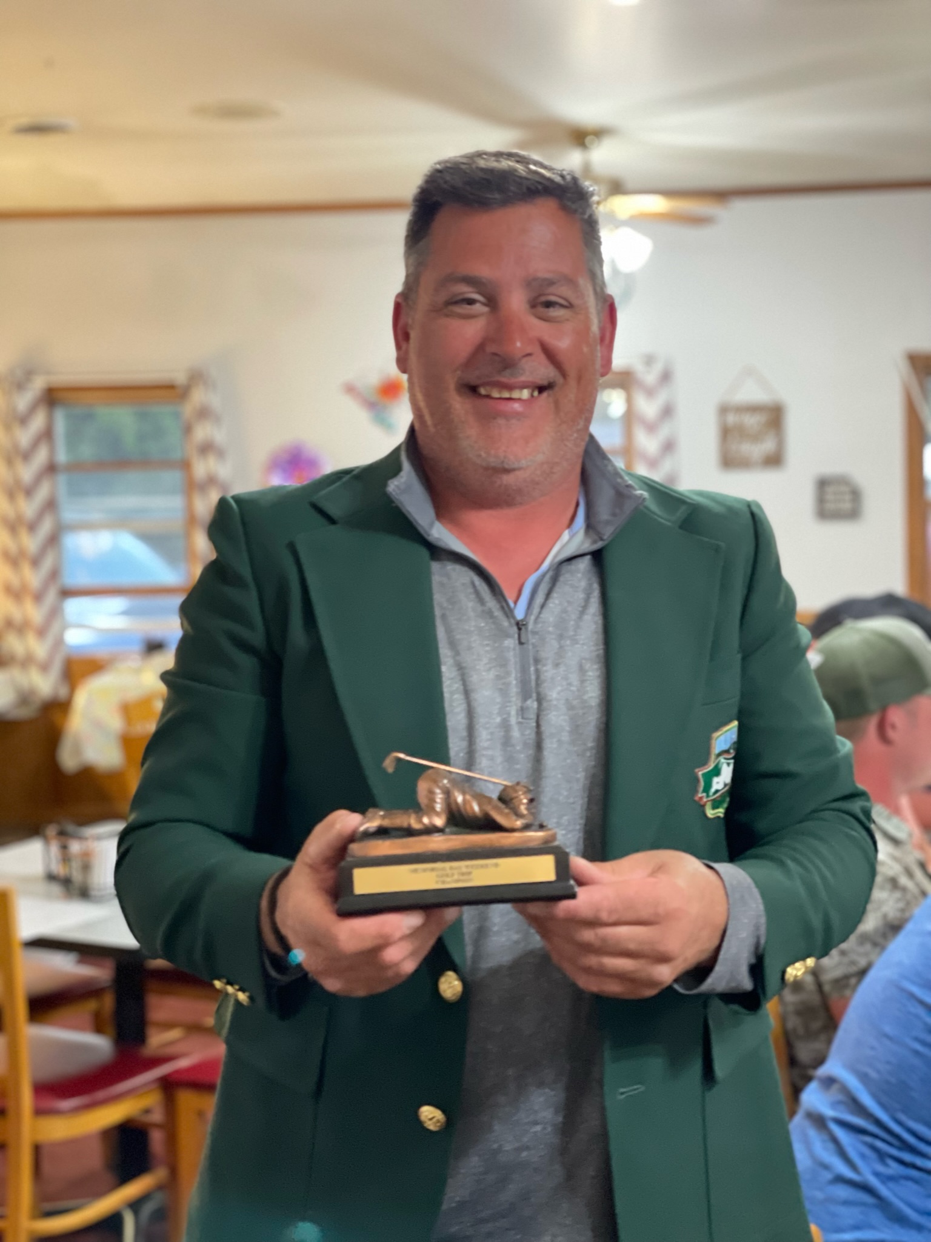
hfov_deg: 28.0
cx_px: 466
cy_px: 621
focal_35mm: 52
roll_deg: +2.2
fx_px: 1865
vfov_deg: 36.8
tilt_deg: -2.6
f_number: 2
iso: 400
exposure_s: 1/24
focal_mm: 6
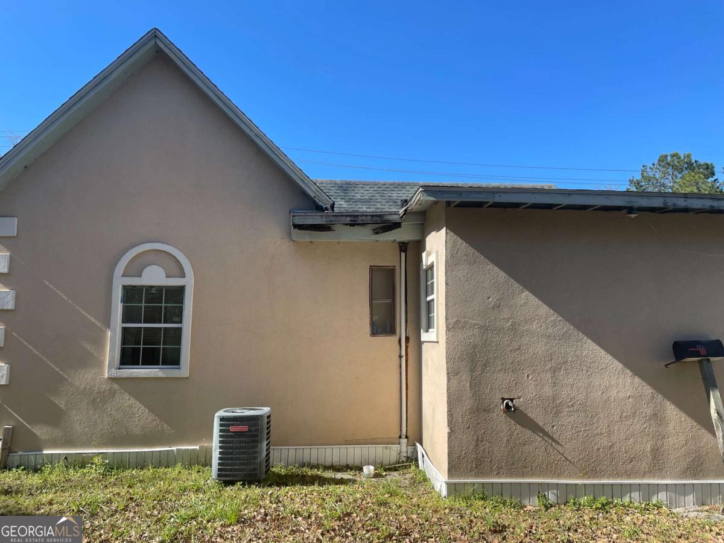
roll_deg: -0.1
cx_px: 362
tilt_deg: +8.0
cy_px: 272
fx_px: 544
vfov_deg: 53.1
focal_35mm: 26
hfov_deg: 67.3
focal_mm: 4.2
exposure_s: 1/1855
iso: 32
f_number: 1.6
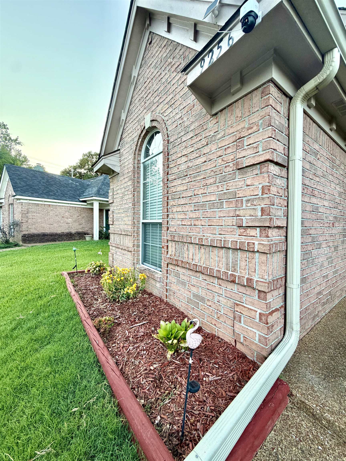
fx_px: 187
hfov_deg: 85.7
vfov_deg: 102.1
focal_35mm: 14
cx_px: 173
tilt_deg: -0.5
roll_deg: -1.5
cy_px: 230
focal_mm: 2.22
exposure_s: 1/121
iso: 125
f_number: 2.2
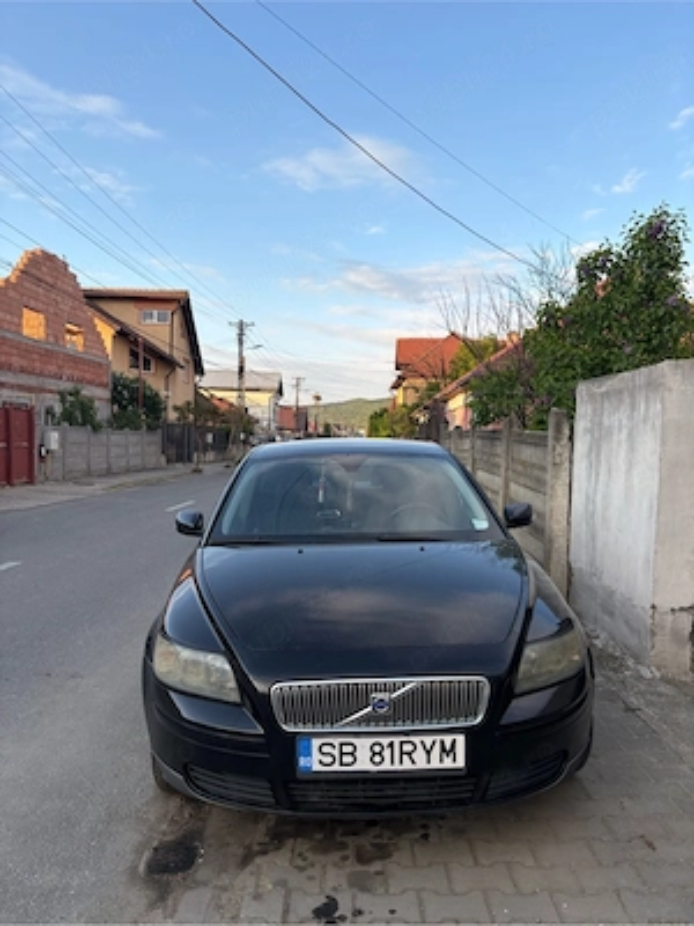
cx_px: 347
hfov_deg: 53.1
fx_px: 695
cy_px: 463
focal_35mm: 26
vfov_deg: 67.3
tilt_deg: -1.6
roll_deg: -1.9
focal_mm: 5.96
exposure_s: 1/694
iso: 50
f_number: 1.6
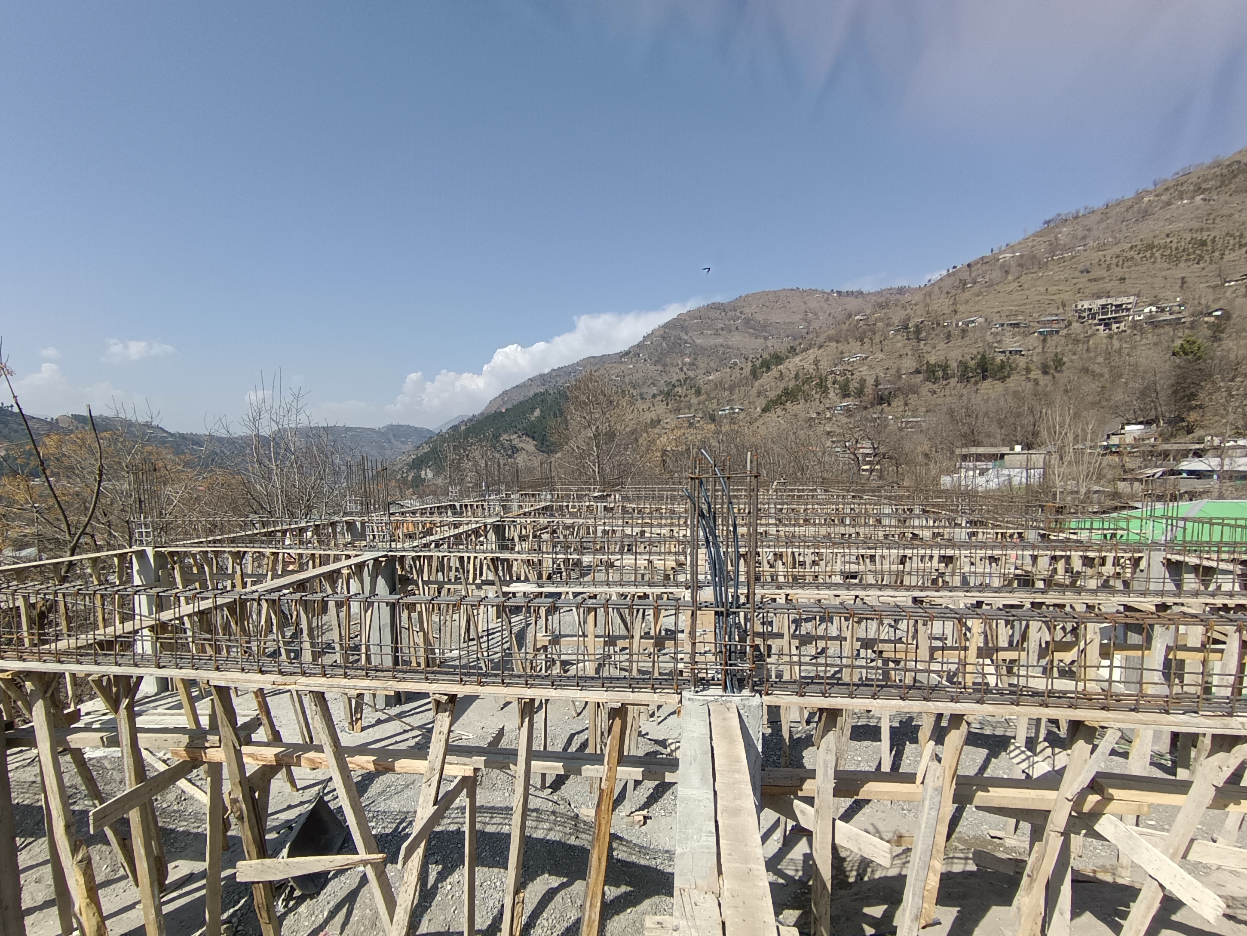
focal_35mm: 18
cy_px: 522
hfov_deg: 87.7
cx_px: 596
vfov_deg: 71.4
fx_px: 648
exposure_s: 1/1163
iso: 100
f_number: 2.2
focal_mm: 1.65
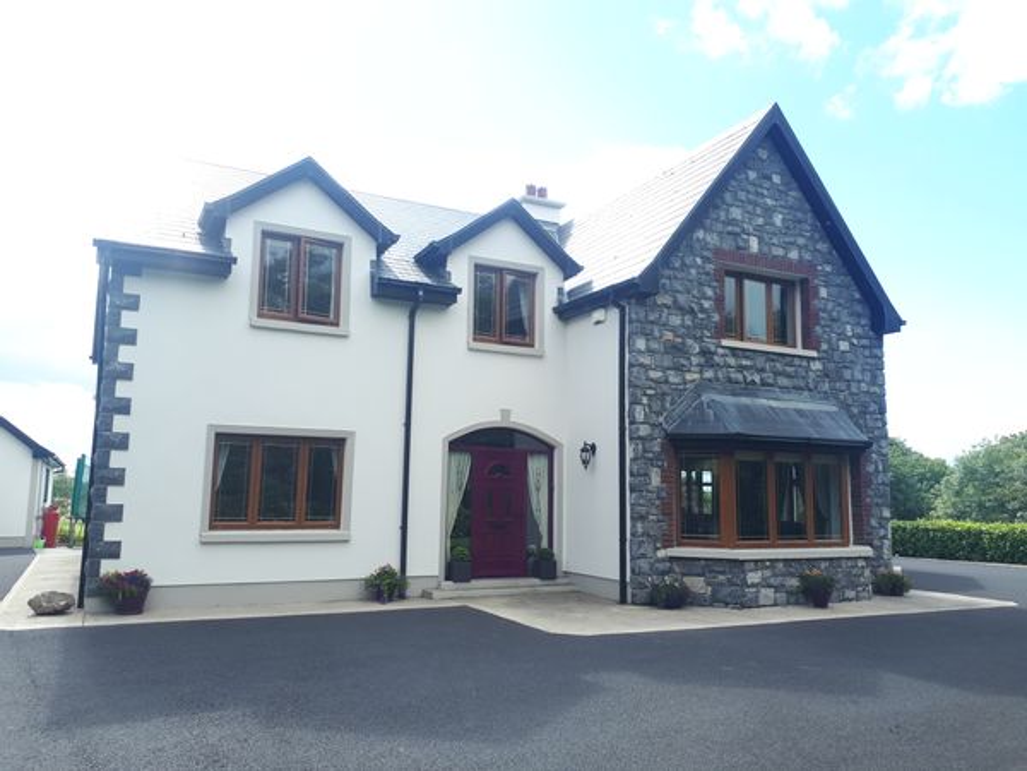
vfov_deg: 51.4
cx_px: 514
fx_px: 801
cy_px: 386
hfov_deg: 65.3
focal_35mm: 27
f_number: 1.9
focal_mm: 3.6
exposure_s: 1/495
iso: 40
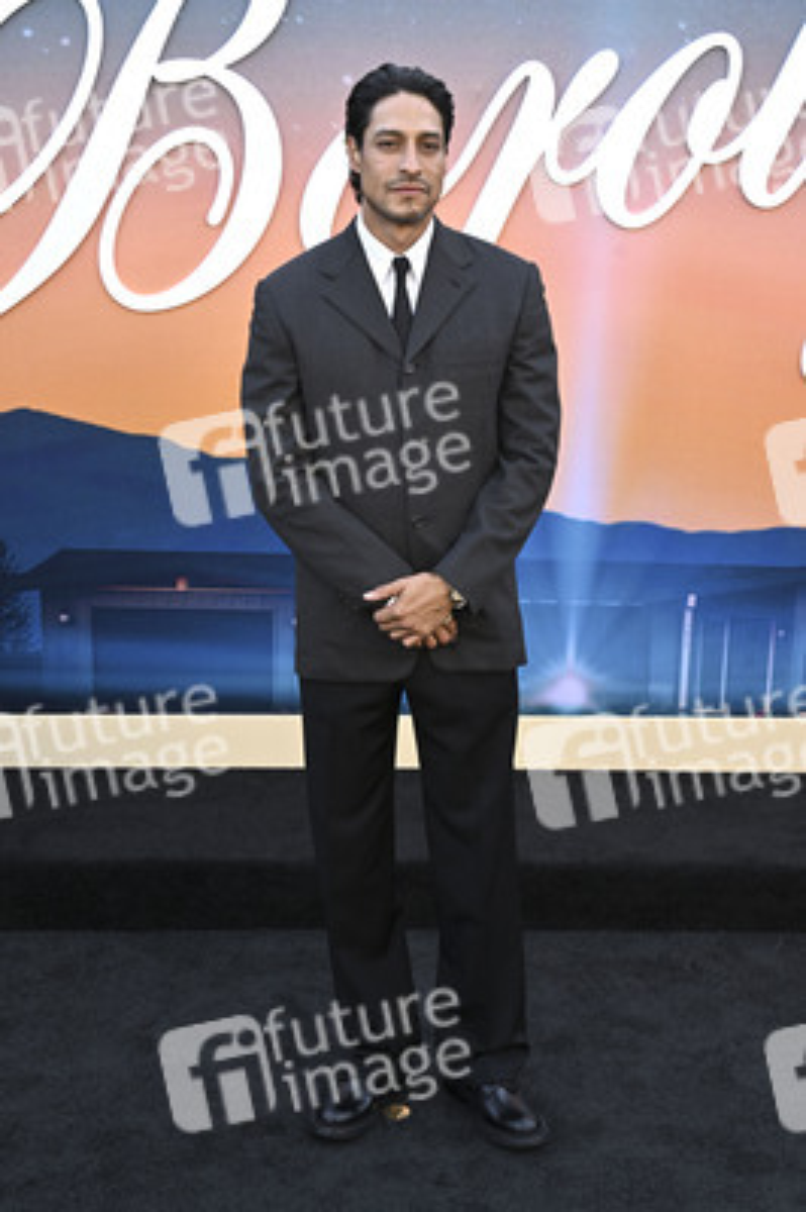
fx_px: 1480
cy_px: 606
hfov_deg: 30.5
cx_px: 403
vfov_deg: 44.5
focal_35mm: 44
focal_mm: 44
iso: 800
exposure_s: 1/320
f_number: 7.1
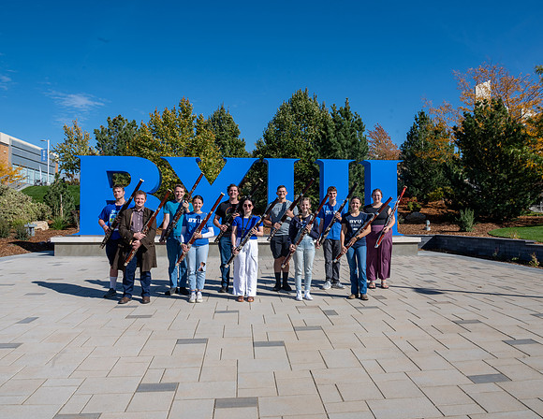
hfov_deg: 63.2
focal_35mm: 28
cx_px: 280
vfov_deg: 50.8
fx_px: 441
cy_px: 216
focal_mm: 24
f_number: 10
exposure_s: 1/200
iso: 160
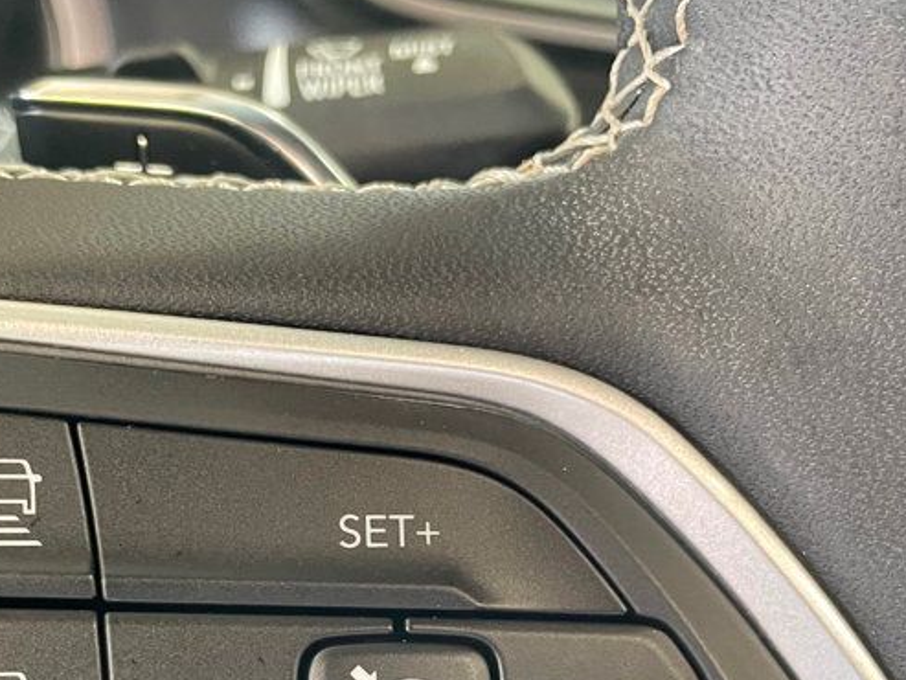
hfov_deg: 35.0
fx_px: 1414
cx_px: 266
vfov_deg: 26.0
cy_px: 636
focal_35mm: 54
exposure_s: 1/60
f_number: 1.6
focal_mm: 4.2
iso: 400
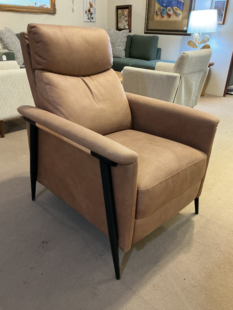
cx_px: 116
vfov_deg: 61.7
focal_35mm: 29
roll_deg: -0.7
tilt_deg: -27.4
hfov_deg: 48.2
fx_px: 260
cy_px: 155
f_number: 1.8
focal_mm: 3
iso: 200
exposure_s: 1/40
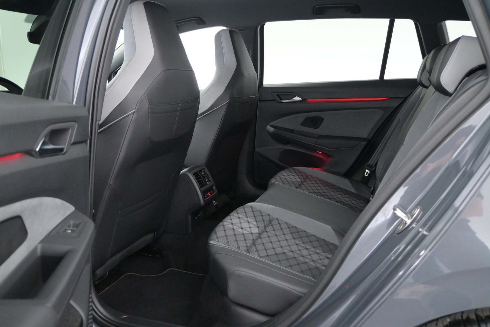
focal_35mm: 31
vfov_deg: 42.6
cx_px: 245
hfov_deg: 60.7
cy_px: 164
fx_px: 419
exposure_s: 1/30
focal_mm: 20.5
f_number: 3.8
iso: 4500
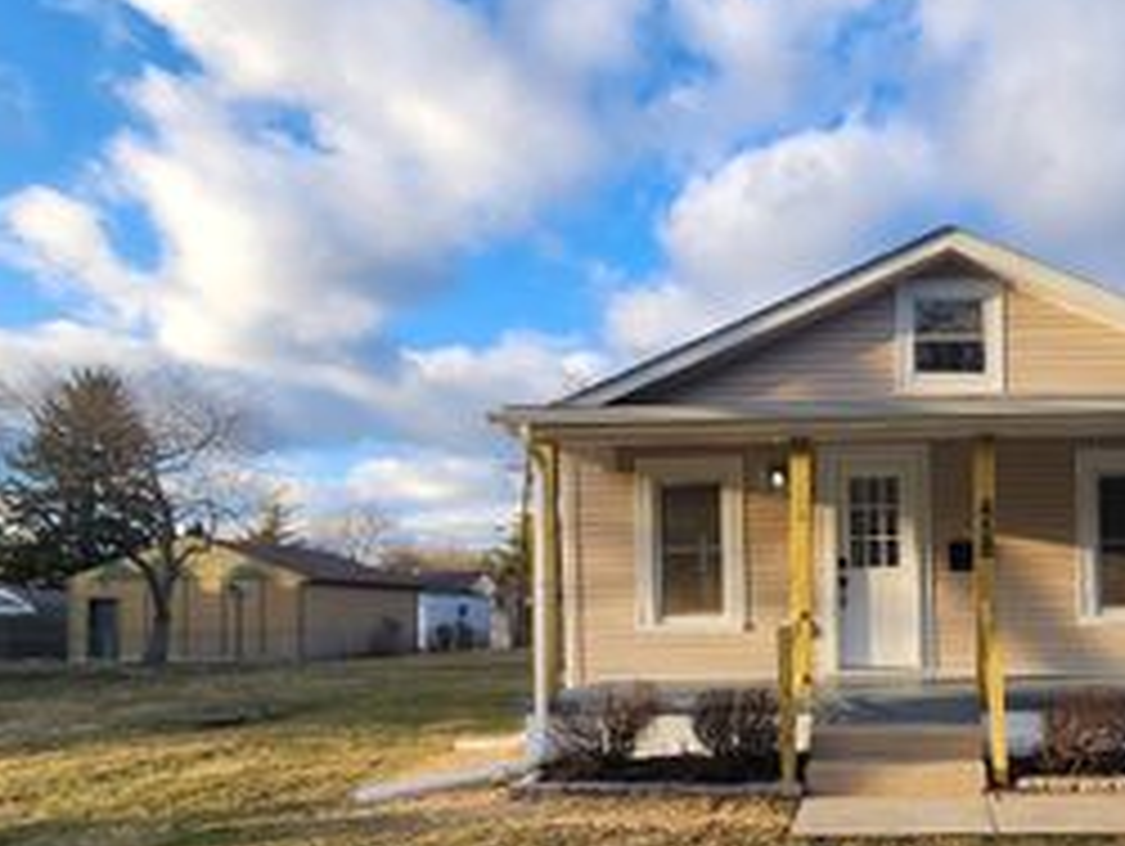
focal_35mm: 26
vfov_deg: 51.6
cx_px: 896
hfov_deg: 61.8
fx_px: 846
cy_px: 596
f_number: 2.2
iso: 50
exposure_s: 1/544
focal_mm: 2.2
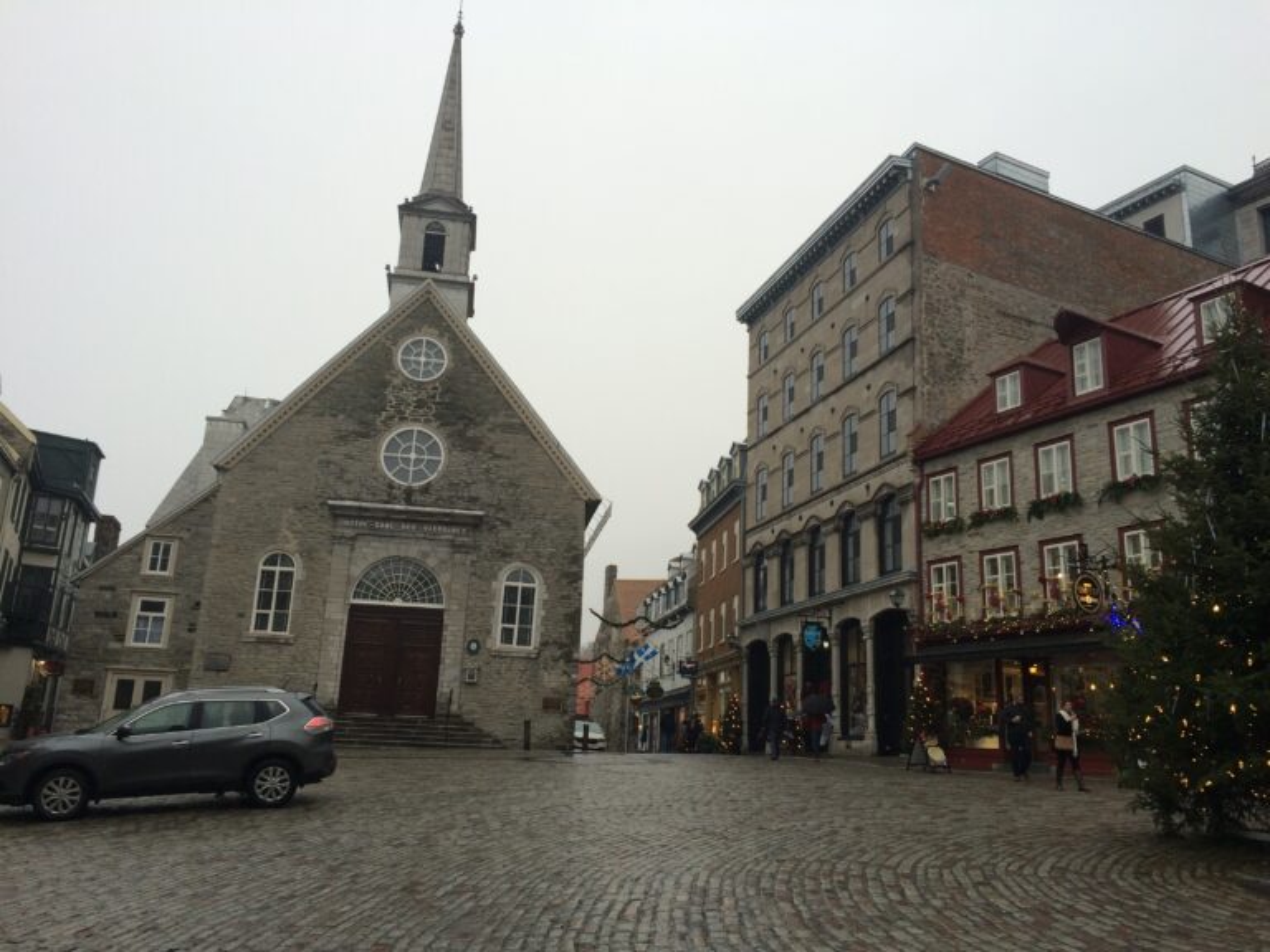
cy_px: 476
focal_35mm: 29
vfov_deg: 48.2
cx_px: 635
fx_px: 1064
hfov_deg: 61.7
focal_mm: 4.15
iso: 32
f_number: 2.2
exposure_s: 1/124
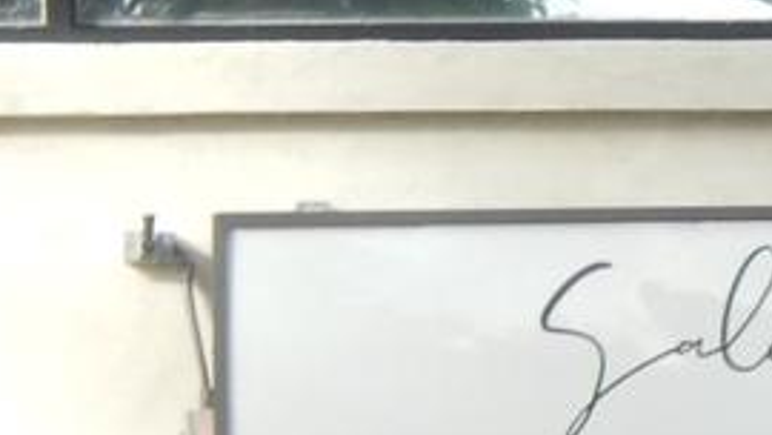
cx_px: 1298
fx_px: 12469
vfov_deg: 2.0
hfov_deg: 3.5
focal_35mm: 609
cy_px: 1122
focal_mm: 18.7
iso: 125
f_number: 4.5
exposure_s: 1/100
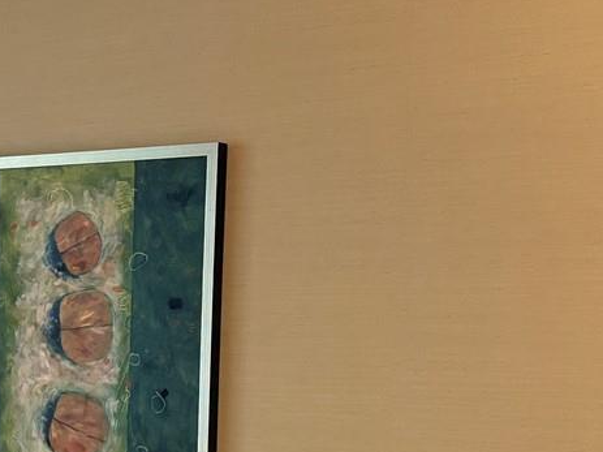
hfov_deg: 23.0
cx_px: 63
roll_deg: -2.3
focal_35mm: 83
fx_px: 1445
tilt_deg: -9.8
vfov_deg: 16.9
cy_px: 565
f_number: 1.78
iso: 200
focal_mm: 6.76
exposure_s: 1/60
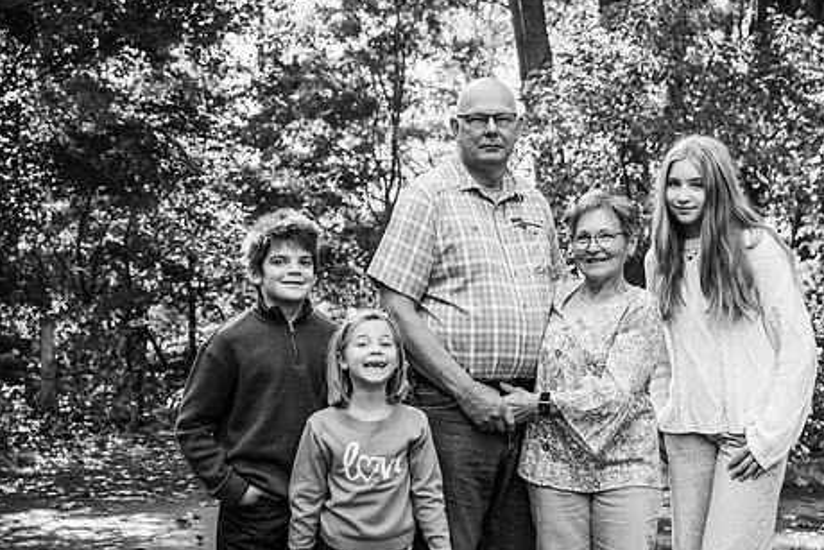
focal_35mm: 60
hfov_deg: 33.2
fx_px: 1374
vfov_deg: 22.6
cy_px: 323
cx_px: 524
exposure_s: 1/250
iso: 400
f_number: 5
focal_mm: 47
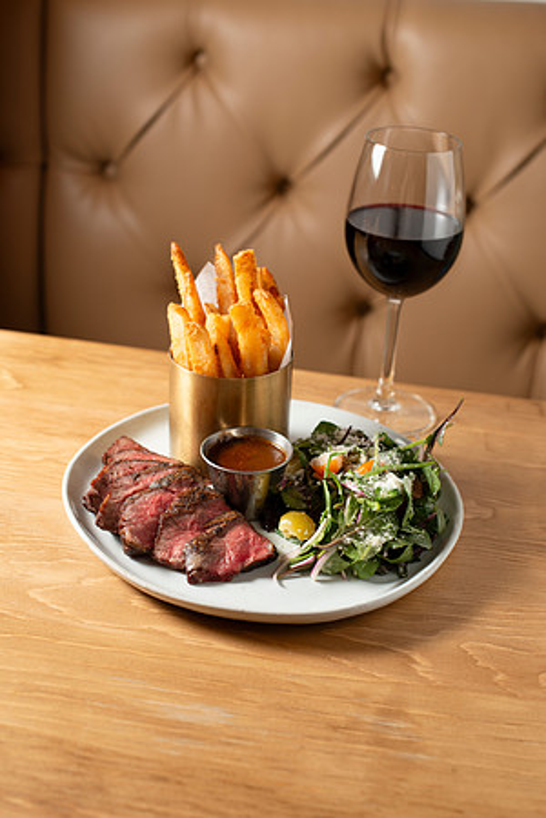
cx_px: 273
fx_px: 1137
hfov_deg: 27.0
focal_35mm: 50
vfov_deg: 39.6
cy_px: 409
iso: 200
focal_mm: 50
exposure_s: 1/100
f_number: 4
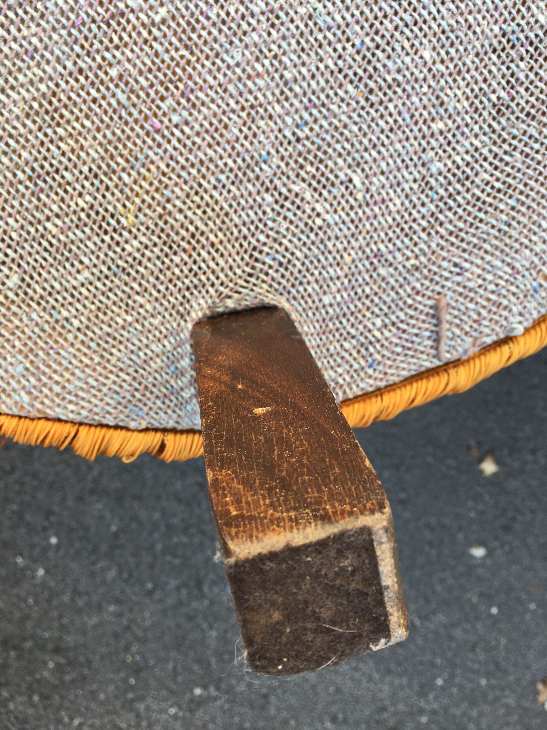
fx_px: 611
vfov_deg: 61.7
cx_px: 274
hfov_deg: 48.2
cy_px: 365
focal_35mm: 29
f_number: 2.2
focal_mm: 4.15
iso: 25
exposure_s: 1/114
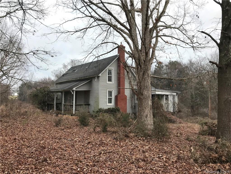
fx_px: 187
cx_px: 116
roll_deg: -0.2
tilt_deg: +4.9
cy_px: 87
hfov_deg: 63.4
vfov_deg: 49.7
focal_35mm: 28
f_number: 1.8
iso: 20
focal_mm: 3.99
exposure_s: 1/515
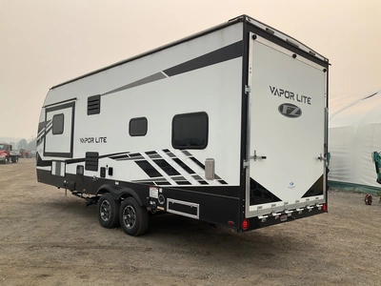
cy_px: 143
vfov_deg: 48.2
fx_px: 319
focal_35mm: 29
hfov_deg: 61.7
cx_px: 190
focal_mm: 3
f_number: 1.8
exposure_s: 1/1412
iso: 25
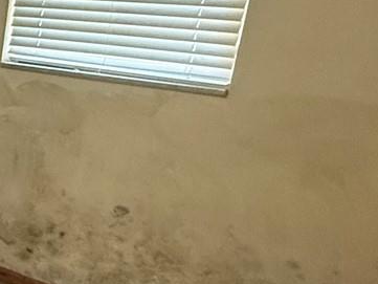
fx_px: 677
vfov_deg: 23.6
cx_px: -218
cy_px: 185
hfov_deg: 23.5
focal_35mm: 62
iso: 500
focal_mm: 2.22
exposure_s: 1/60
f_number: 2.2
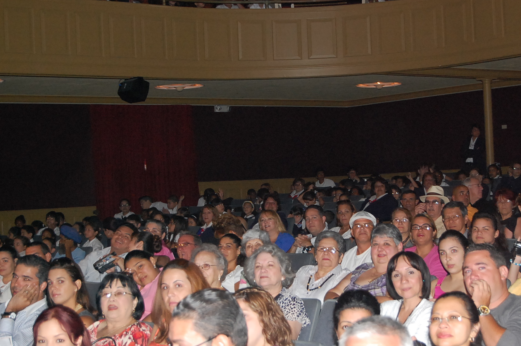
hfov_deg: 26.8
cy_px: 186
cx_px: 290
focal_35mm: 76
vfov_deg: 18.0
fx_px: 1092
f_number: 5.3
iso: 1400
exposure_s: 1/60
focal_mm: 45
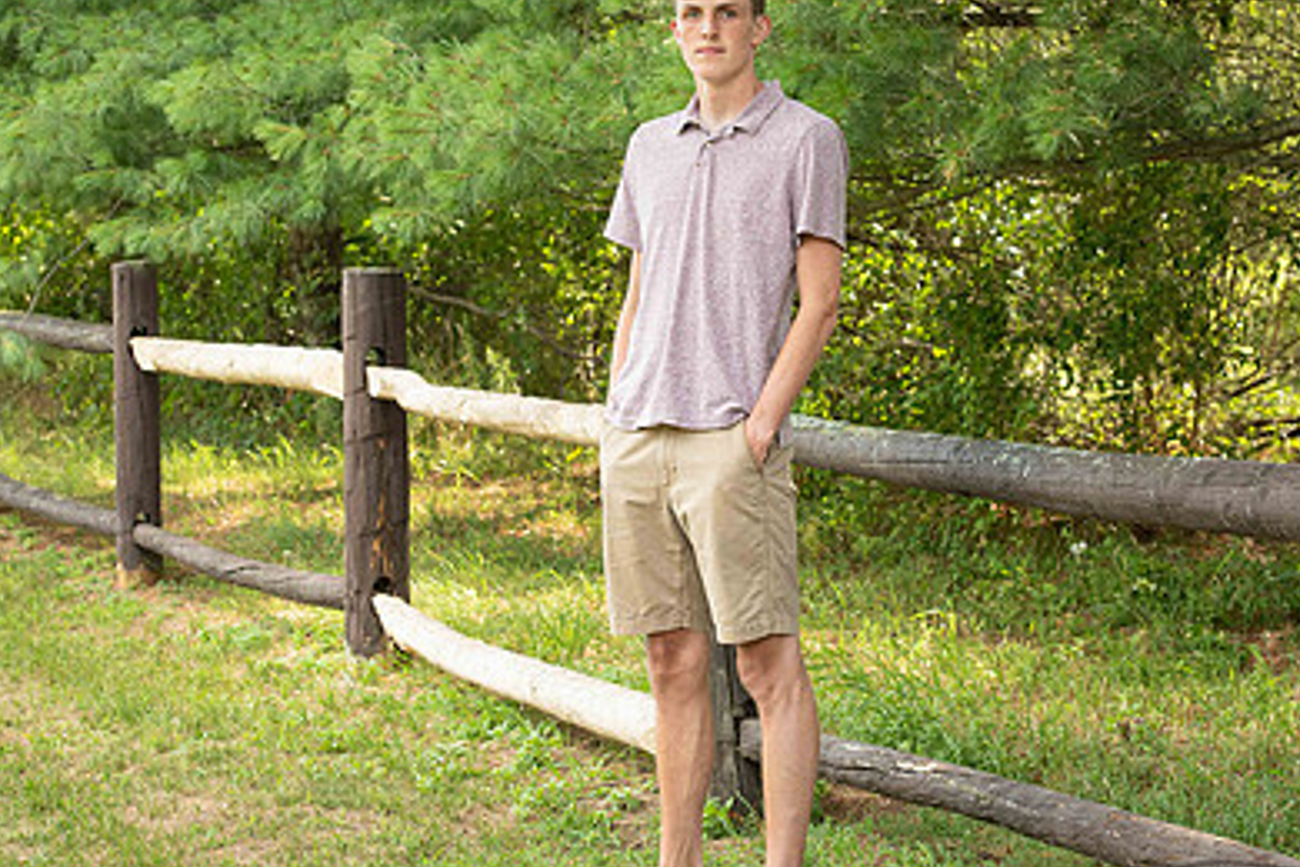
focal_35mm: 104
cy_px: 412
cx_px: 803
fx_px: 3755
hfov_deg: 19.6
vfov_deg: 13.2
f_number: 6.3
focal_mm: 70
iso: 500
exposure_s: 1/200
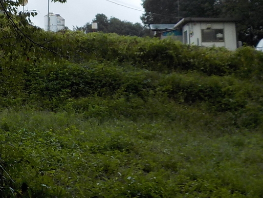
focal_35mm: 70
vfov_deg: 19.9
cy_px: -29
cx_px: 41
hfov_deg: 27.1
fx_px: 532
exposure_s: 1/500
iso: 125
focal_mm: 4.1
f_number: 3.3
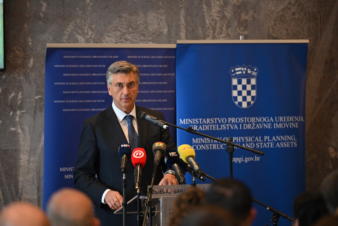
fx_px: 1878
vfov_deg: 6.9
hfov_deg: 10.3
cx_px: 169
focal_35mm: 200
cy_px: 113
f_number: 2.8
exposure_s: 1/400
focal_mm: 200
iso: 3200
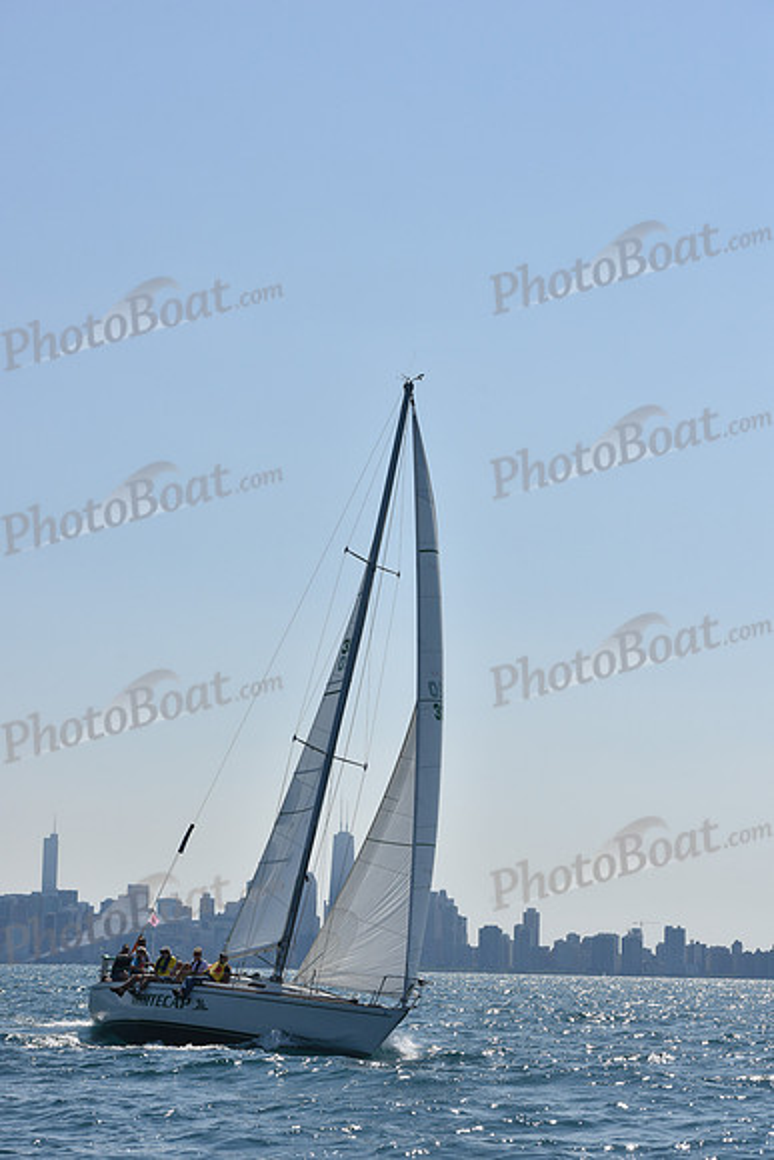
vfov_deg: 24.8
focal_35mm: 82
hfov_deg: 16.7
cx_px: 387
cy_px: 580
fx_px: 2643
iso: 250
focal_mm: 82
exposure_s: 1/1600
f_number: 9
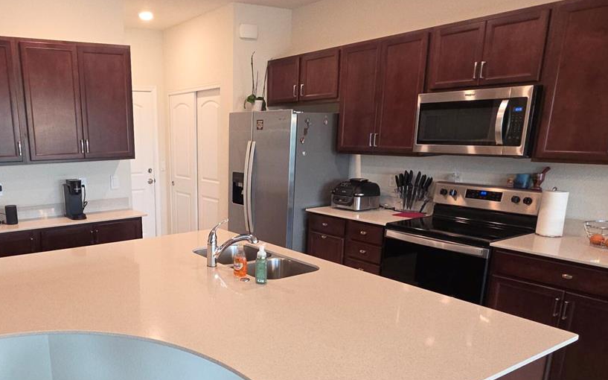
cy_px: 252
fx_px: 447
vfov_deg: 45.3
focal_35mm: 27
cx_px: 185
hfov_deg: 65.9
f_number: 1.9
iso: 125
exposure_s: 1/60
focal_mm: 2.2
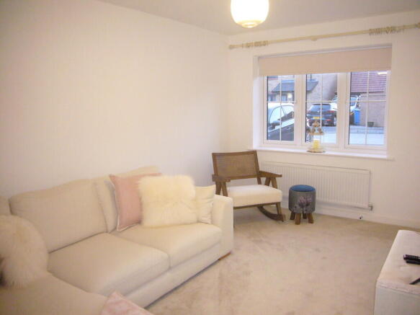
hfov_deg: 63.5
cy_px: 158
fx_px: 340
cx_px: 210
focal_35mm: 28
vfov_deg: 49.7
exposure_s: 1/30
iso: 400
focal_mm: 4.6
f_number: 2.8
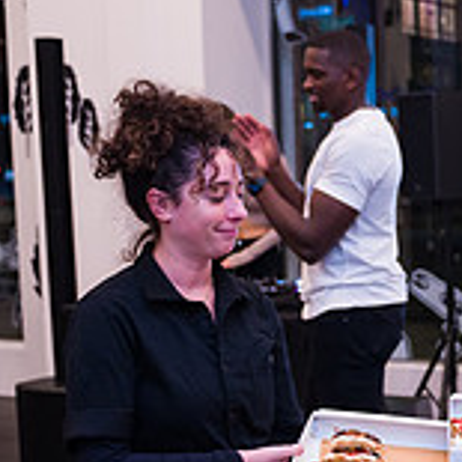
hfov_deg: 18.6
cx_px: 617
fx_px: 1299
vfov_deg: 20.1
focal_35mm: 86
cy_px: 328
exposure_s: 1/200
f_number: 3.2
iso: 1600
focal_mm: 27
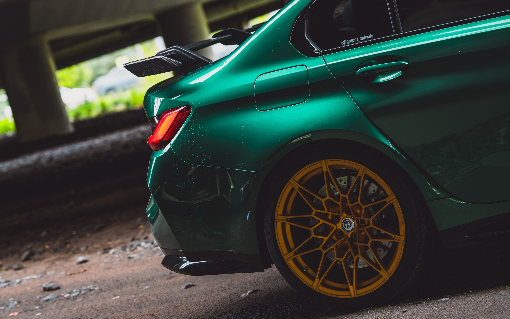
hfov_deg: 16.1
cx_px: 246
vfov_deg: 10.1
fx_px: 1807
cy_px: 160
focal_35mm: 130
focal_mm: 111
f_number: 4
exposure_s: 1/50
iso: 800
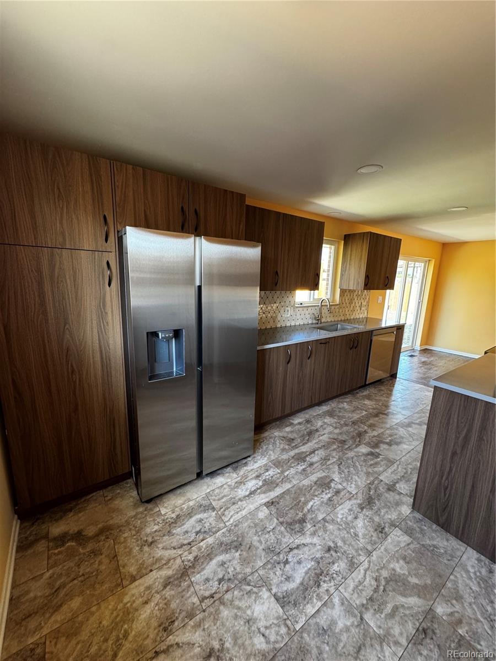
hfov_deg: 85.7
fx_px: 267
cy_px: 330
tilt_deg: -11.1
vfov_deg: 102.1
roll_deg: -1.8
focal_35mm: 14
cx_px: 248
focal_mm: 2.22
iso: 400
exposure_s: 1/60
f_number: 2.2
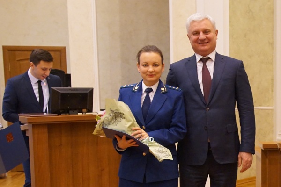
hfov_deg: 61.9
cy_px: 94
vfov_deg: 43.6
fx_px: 234
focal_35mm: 30
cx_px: 140
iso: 3200
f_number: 3.2
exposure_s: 1/160
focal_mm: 20
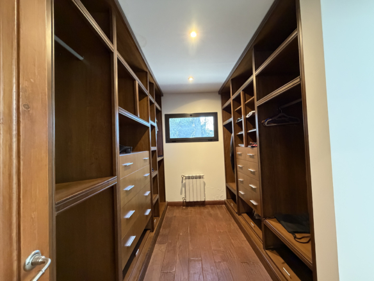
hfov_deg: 102.1
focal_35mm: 14
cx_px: 187
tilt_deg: +2.4
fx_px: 151
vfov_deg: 85.7
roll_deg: +1.7
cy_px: 140
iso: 640
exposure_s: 1/50
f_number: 2.2
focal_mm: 2.22
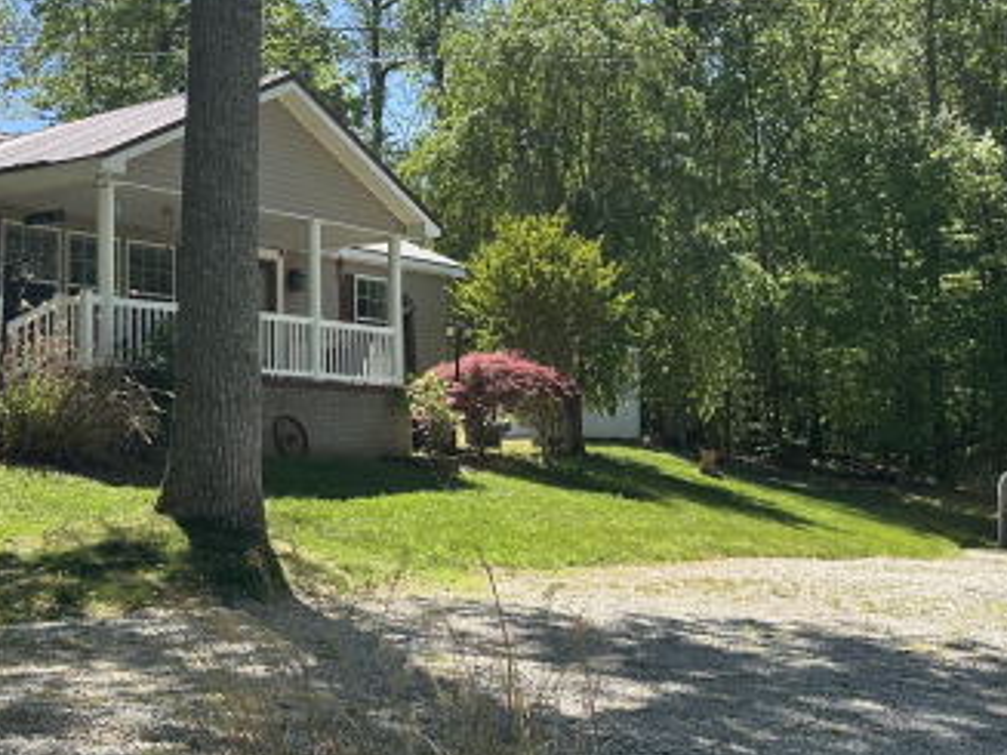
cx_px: 479
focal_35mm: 49
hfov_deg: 38.9
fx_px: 1425
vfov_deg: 29.7
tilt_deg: +3.8
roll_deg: +1.3
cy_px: 354
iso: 80
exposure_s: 1/2110
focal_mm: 6.86
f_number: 1.78
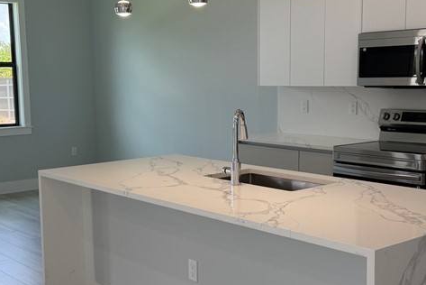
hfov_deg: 36.8
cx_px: 197
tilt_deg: -7.4
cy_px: 151
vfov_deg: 25.1
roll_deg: +1.8
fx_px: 639
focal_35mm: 54
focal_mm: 6.76
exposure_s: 1/240
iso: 80
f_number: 1.78
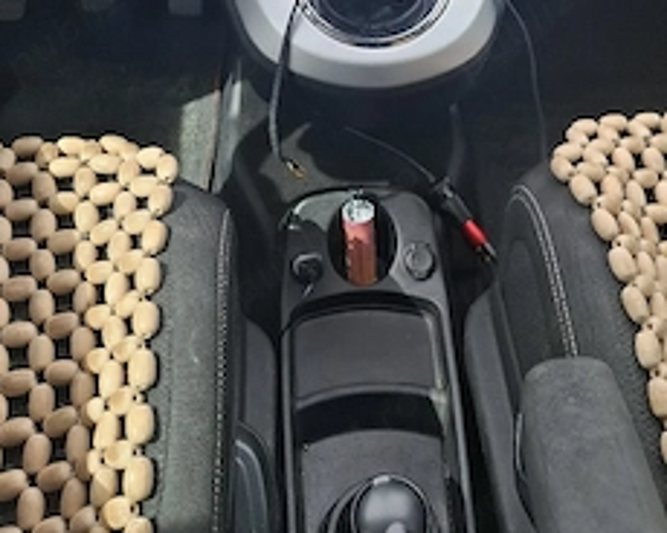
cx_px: 383
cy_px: 43
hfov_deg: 46.7
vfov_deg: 35.7
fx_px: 770
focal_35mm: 39
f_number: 1.8
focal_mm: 5.54
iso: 50
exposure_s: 1/400
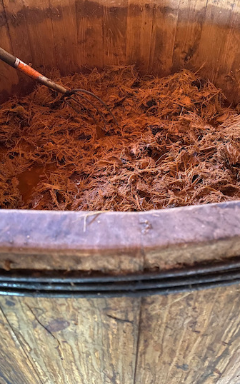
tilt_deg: -42.2
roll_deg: -2.3
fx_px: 293
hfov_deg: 44.5
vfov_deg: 66.5
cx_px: 127
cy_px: 192
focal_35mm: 28
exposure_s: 1/25
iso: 1000
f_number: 1.8
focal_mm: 4.25
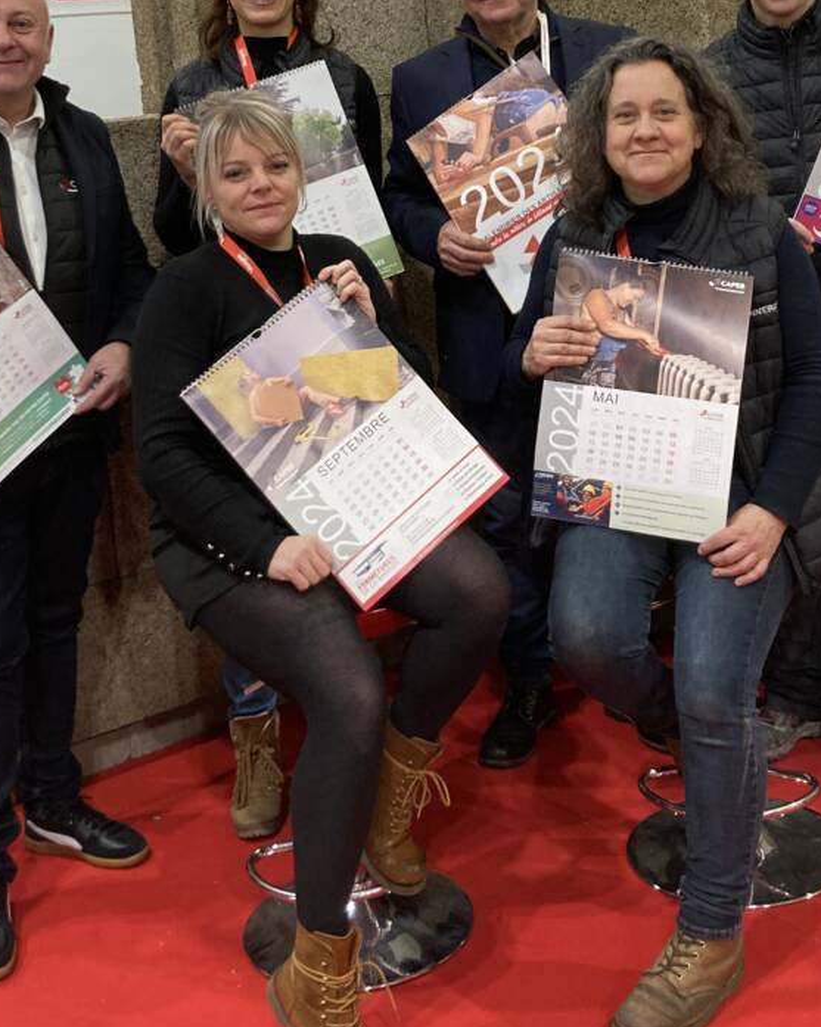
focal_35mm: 51
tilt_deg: -6.3
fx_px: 1550
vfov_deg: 35.8
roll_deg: +5.0
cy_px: 248
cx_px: 390
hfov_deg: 29.7
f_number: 1.8
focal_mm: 3.99
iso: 125
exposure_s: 1/50
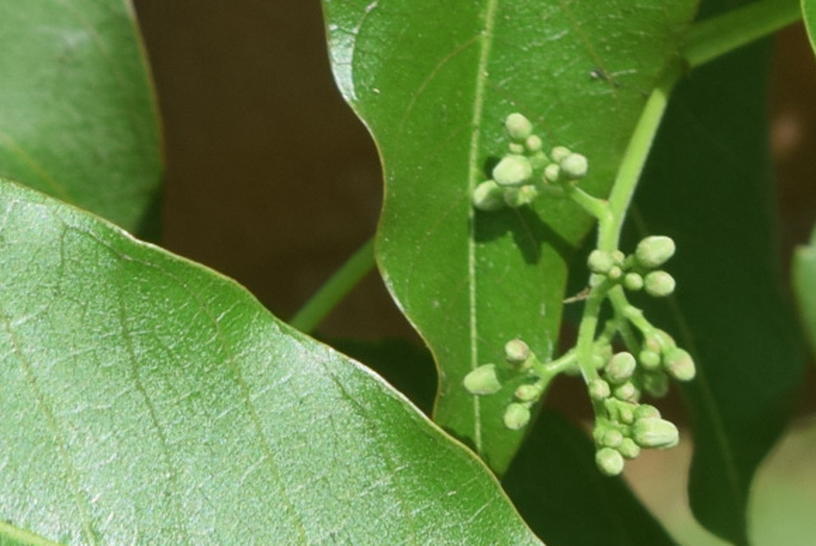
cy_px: -255
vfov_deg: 3.2
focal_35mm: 426
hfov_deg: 4.8
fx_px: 9656
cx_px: 1631
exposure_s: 1/250
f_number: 8
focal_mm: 55
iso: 220
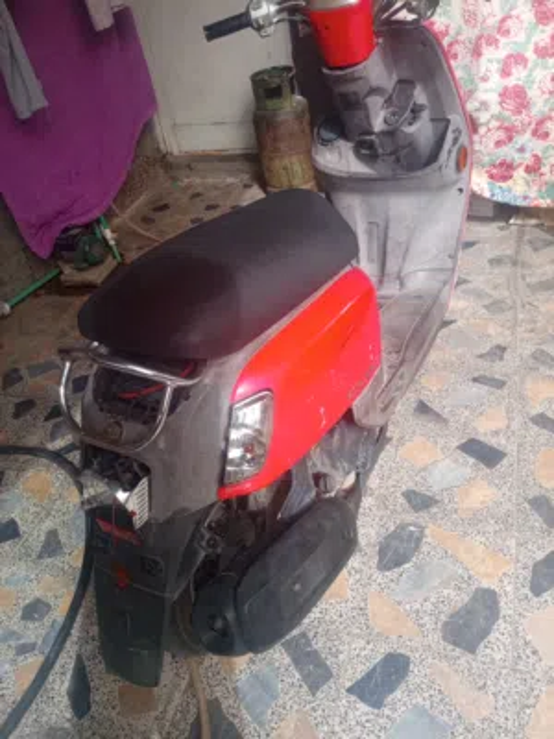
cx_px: 277
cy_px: 370
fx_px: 491
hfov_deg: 58.9
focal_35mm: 23
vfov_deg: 73.9
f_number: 1.8
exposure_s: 1/375
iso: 102
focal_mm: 3.64
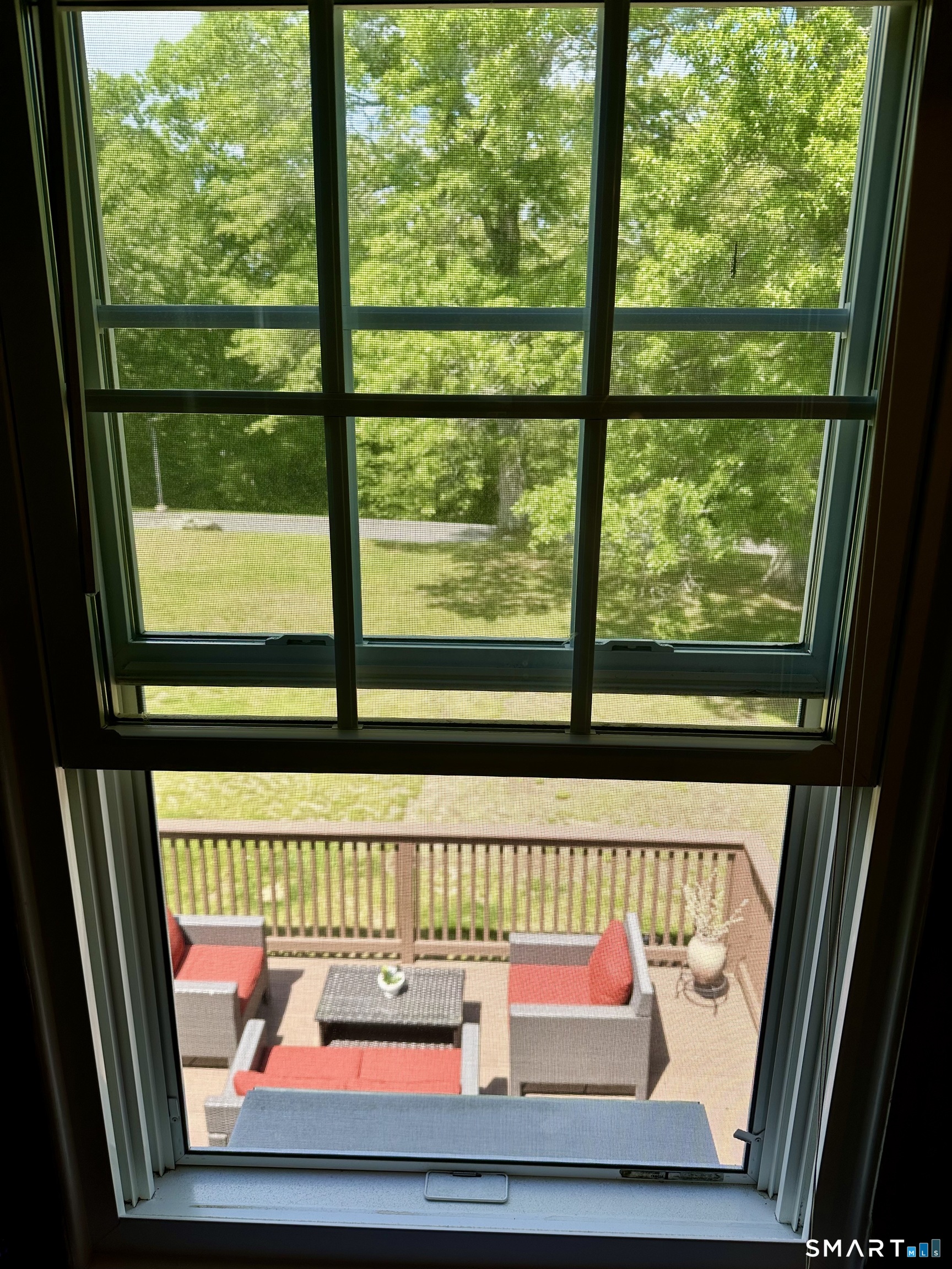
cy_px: 634
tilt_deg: -16.7
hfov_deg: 56.8
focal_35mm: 24
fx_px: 880
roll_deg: -1.2
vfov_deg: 71.6
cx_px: 476
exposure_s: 1/567
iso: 80
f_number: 1.78
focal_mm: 6.86
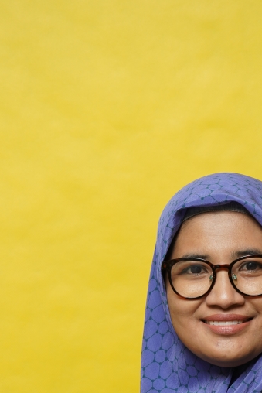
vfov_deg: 14.3
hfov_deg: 9.7
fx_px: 1538
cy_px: 391
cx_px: 207
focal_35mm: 141
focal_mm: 70
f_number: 7.1
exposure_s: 1/200
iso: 500
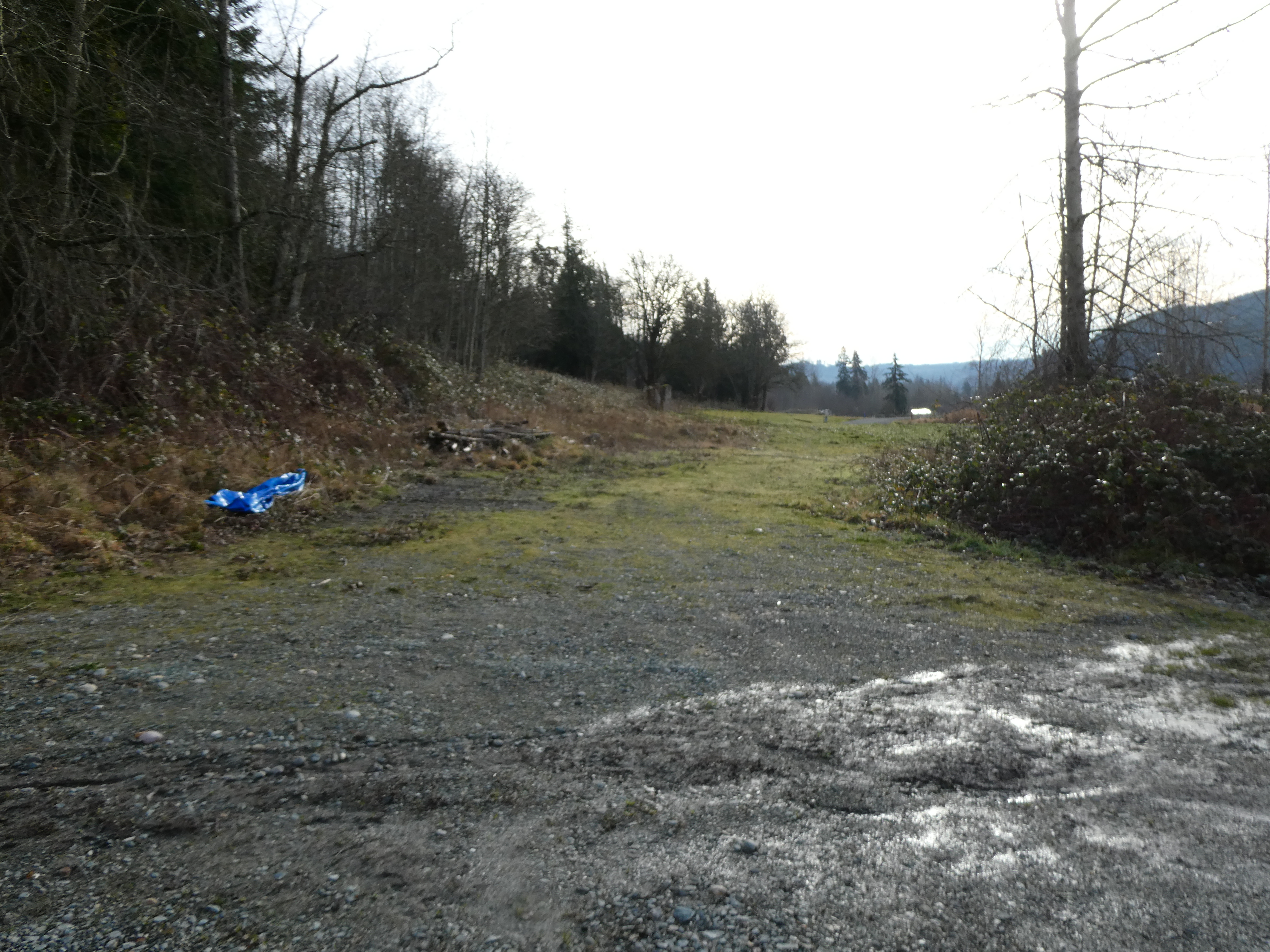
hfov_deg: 71.6
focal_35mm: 24
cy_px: 476
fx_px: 881
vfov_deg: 56.8
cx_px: 635
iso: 80
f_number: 3.3
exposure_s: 1/500
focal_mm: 4.3
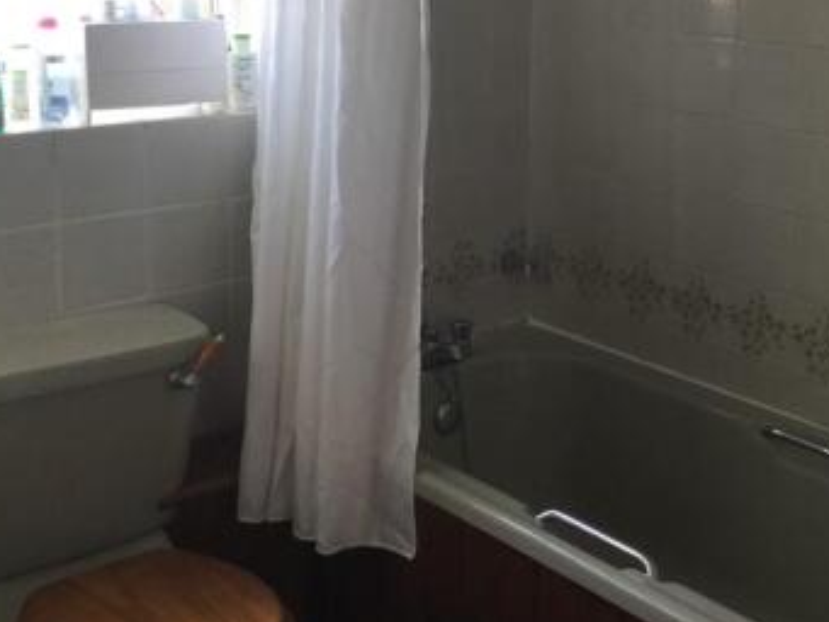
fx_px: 1270
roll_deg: -1.2
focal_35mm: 53
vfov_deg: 27.3
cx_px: 599
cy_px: 174
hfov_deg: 35.5
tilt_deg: -12.0
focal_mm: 3.3
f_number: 2.4
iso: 25
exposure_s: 1/40
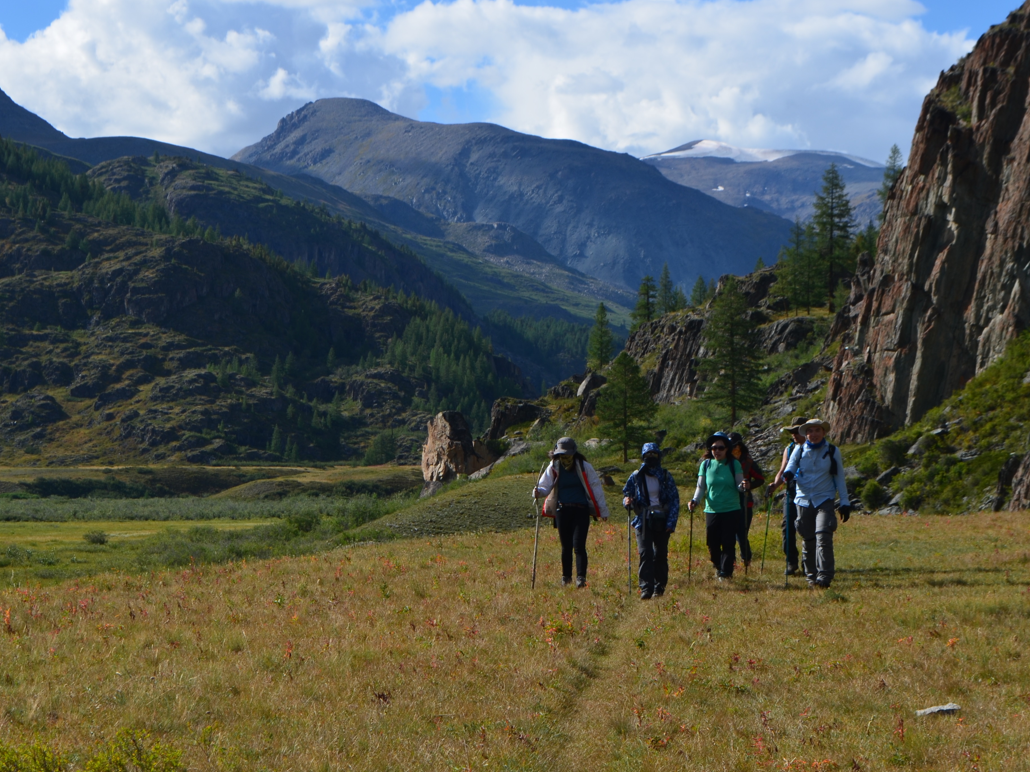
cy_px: 404
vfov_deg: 15.6
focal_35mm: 95
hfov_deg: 20.7
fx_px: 2814
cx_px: 469
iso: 110
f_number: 11
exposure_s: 1/125
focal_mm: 55
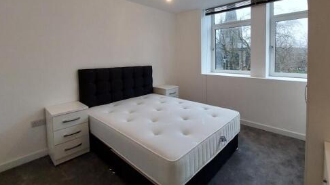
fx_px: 149
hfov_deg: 95.6
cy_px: 64
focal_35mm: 17
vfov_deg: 62.5
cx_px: 182
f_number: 2.2
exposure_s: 1/50
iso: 125
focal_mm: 1.74
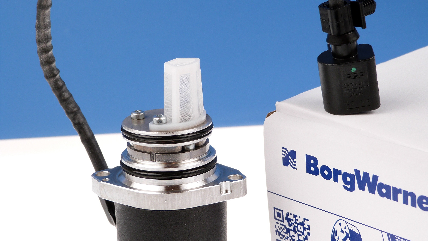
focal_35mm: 84
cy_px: 113
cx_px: 214
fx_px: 953
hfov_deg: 25.3
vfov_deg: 14.4
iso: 100
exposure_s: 1/80
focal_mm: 13.8
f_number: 3.3
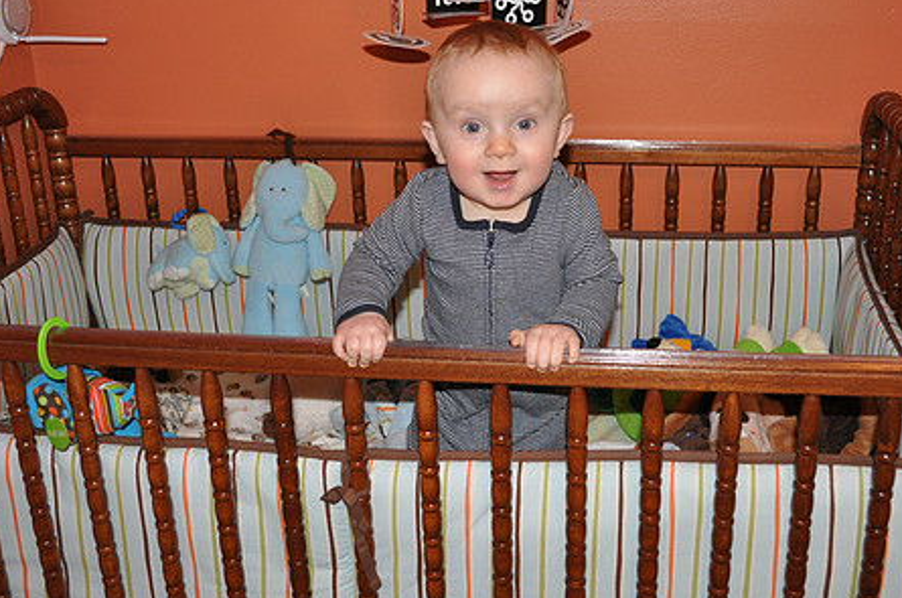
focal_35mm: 43
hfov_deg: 45.5
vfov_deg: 30.9
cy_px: 218
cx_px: 476
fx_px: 1075
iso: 800
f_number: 3.8
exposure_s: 1/60
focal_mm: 22
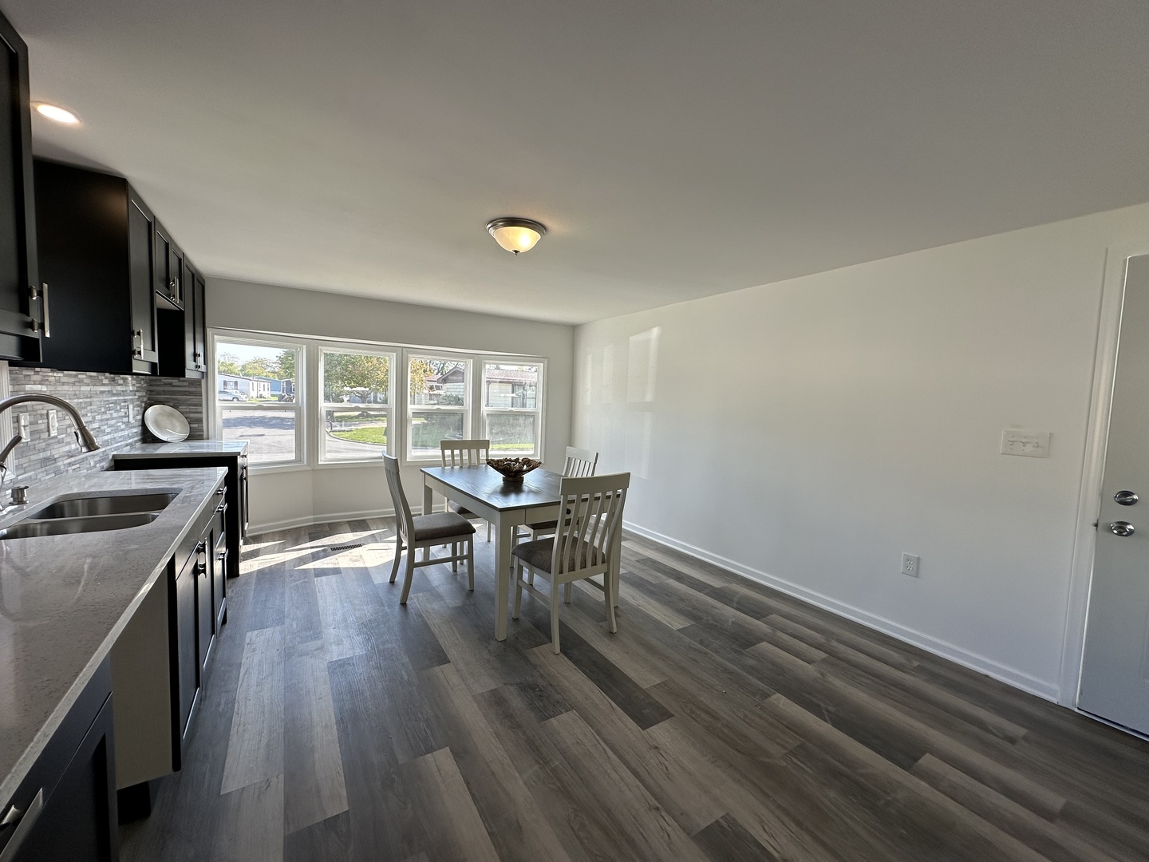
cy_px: 431
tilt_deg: -3.5
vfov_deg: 85.7
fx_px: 465
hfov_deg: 102.1
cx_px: 574
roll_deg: -2.4
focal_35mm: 14
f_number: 2.2
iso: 40
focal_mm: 2.22
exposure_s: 1/229
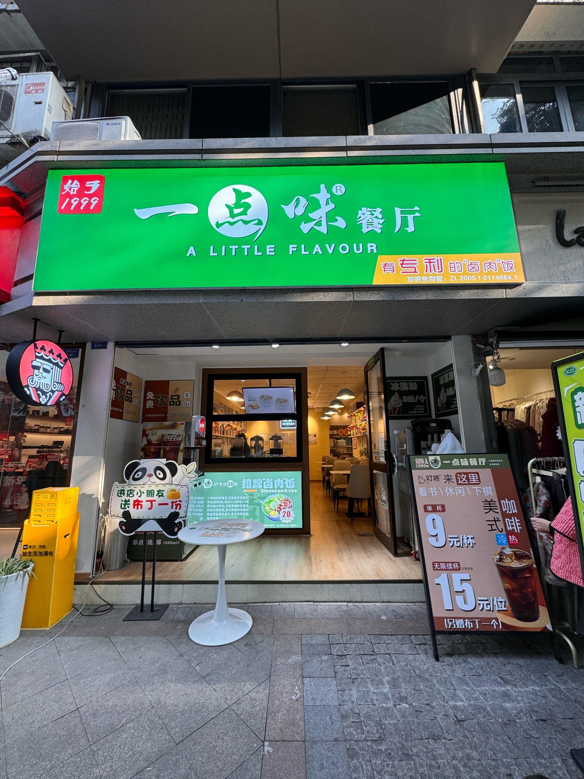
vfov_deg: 102.1
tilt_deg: +10.9
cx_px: 292
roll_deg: +0.5
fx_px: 315
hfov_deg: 85.7
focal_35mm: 14
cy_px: 390
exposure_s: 1/100
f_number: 2.2
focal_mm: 2.22
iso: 64
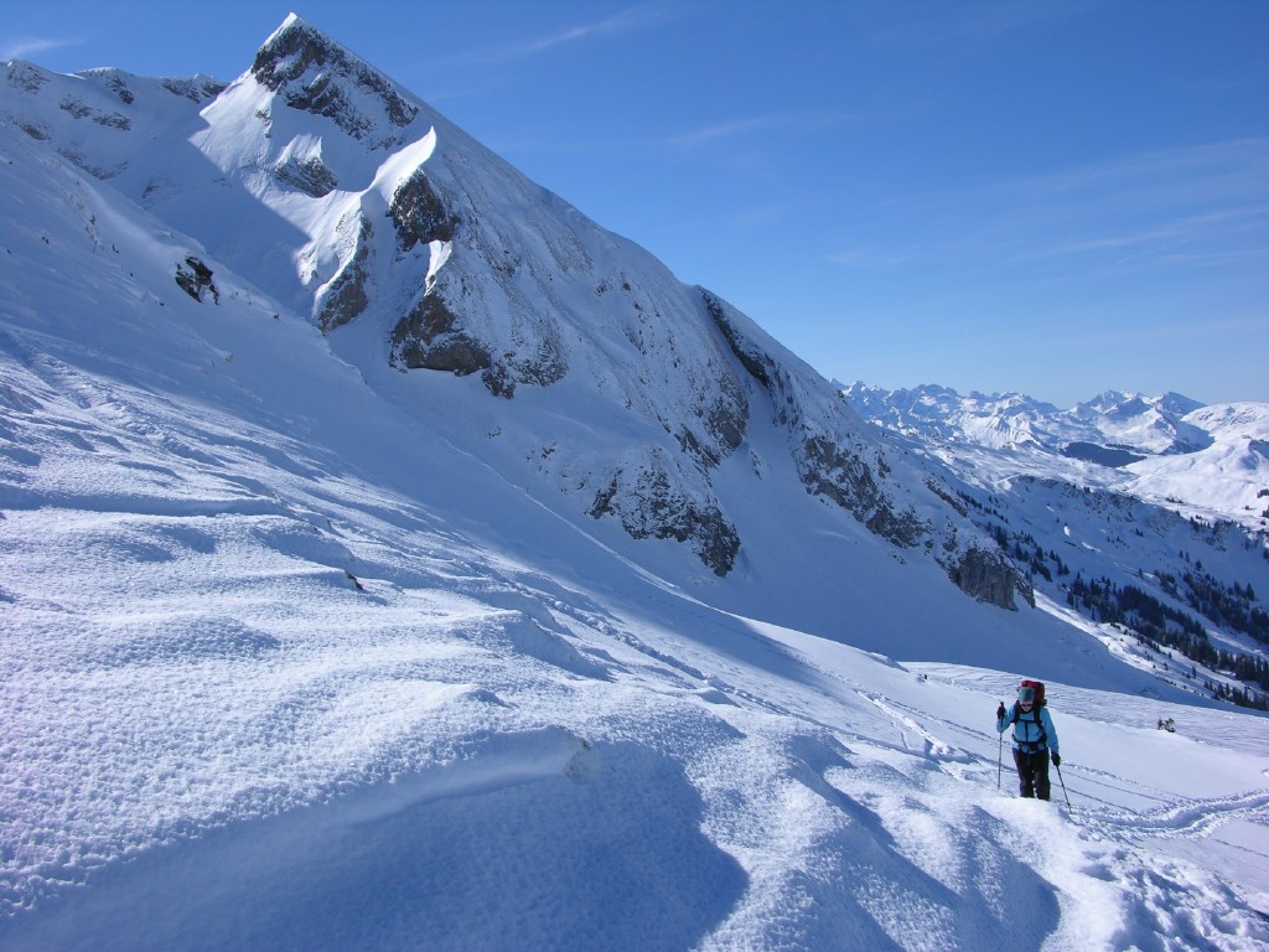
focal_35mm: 35
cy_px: 476
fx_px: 1283
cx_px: 634
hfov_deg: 52.6
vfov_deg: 40.7
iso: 50
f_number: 7.1
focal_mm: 8.9
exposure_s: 1/339
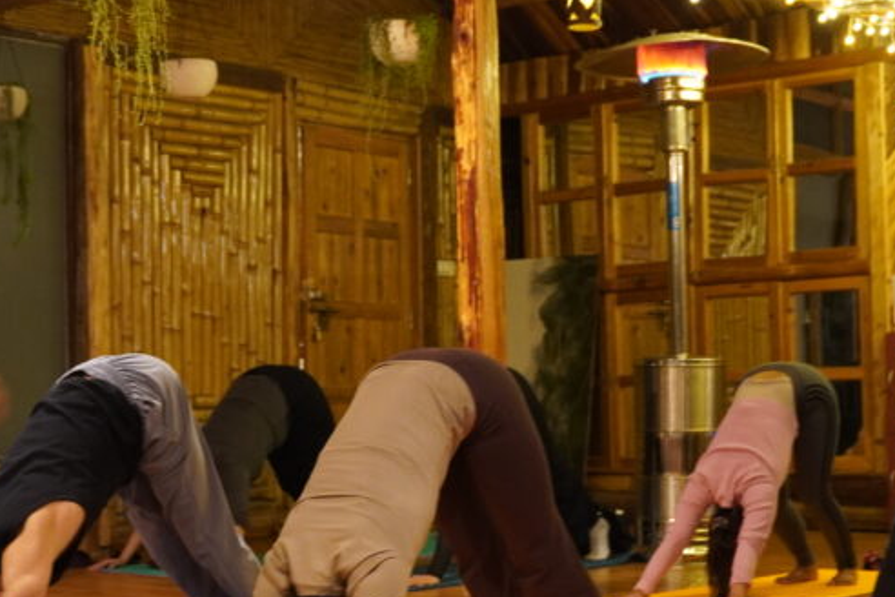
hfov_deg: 27.0
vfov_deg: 18.1
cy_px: 456
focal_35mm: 75
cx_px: 427
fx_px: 1864
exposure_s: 1/15
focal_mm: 24
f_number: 2.8
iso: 1600
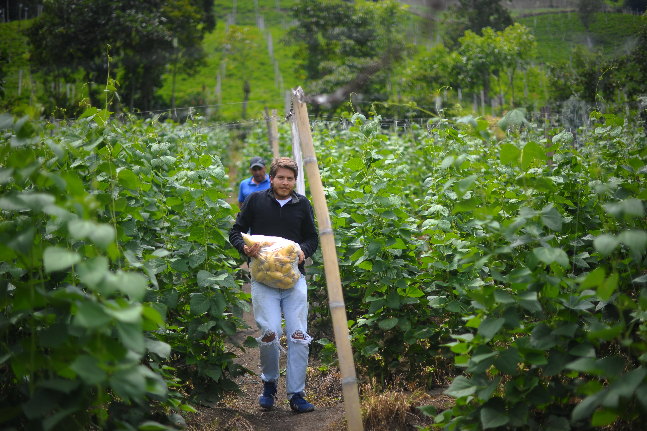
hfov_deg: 39.6
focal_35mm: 50
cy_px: 216
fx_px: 898
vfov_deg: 27.0
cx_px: 324
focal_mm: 50
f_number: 1.4
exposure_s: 1/4000
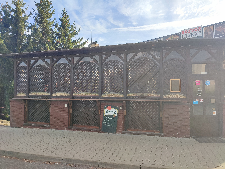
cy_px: 84
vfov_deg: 54.9
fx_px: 162
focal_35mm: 25
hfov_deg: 69.4
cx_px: 112
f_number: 1.9
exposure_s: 1/280
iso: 50
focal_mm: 6.04
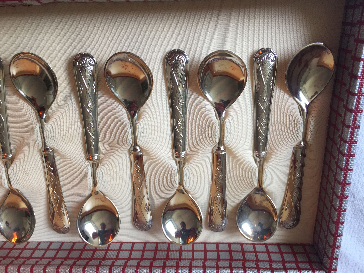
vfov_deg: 48.2
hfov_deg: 61.7
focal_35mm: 29
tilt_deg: -72.9
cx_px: 182
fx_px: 305
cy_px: 136
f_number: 2.2
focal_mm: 4.15
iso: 40
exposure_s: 1/50
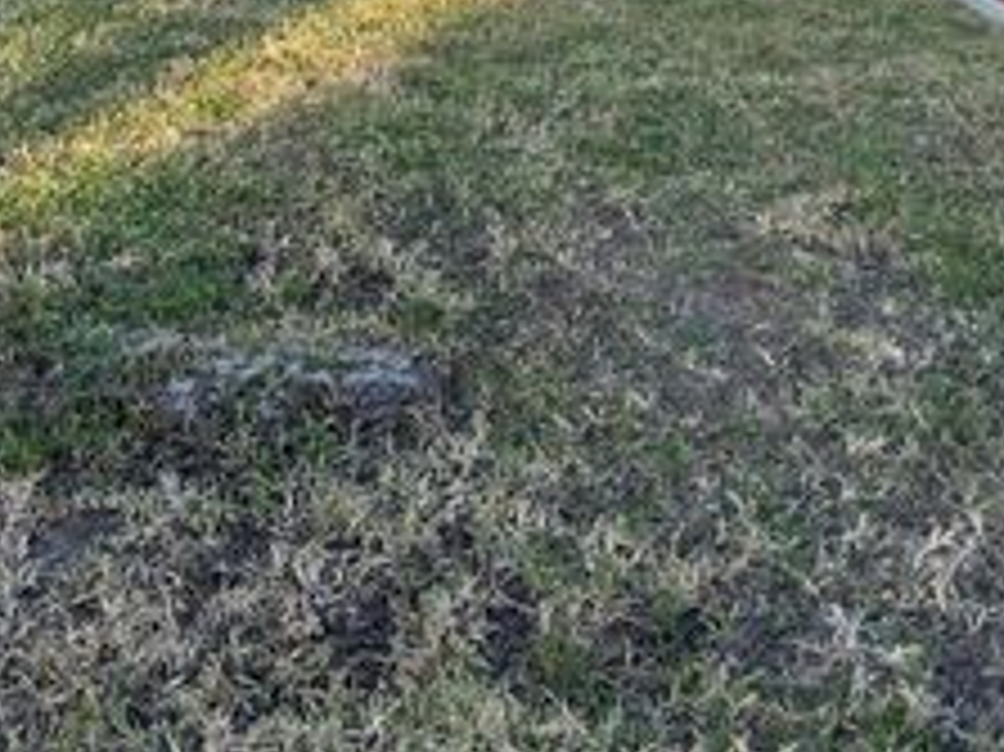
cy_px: -83
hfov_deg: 34.3
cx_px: 446
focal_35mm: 56
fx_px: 1623
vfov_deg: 24.3
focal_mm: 5.1
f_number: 1.6
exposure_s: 1/735
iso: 32
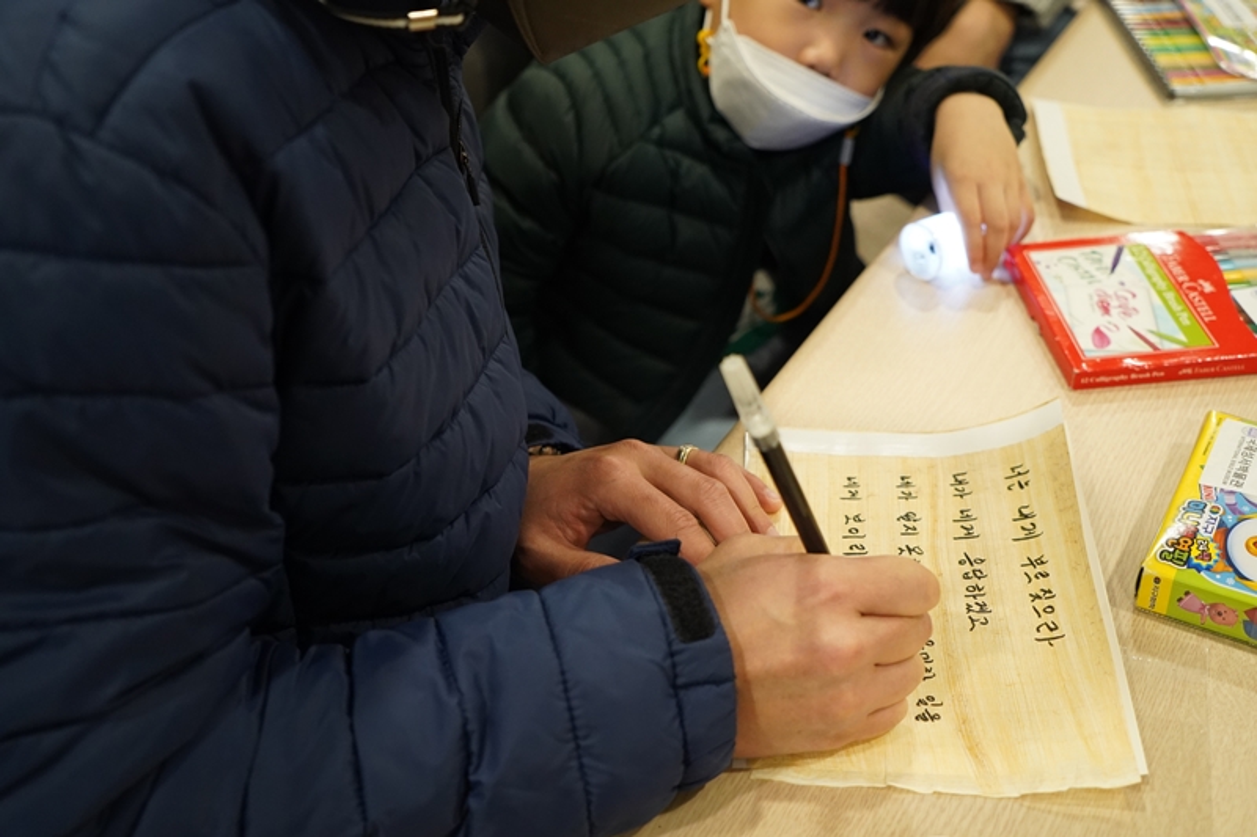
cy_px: 418
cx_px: 628
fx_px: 1396
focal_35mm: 40
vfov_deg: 33.4
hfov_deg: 48.5
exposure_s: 1/160
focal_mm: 40
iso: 3200
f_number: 4
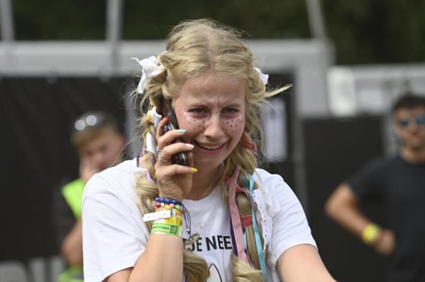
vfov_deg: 4.8
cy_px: 169
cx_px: 157
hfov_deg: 7.2
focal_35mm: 287
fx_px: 3384
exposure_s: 1/500
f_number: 5.6
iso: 125
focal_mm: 210
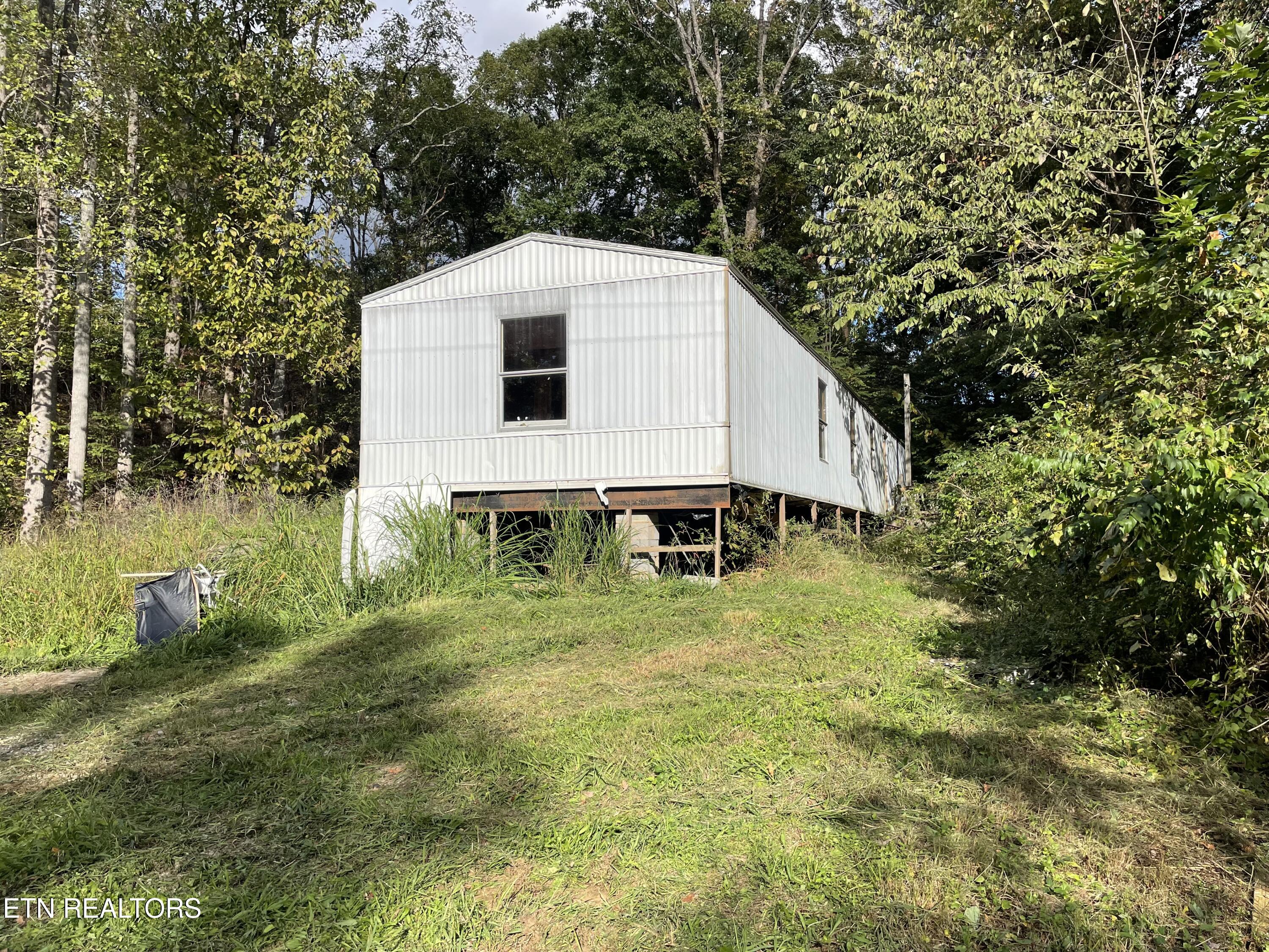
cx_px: 634
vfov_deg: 53.1
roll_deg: +2.0
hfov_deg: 67.3
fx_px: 953
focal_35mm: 26
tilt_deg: +5.7
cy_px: 476
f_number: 1.6
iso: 32
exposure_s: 1/2398
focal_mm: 4.2
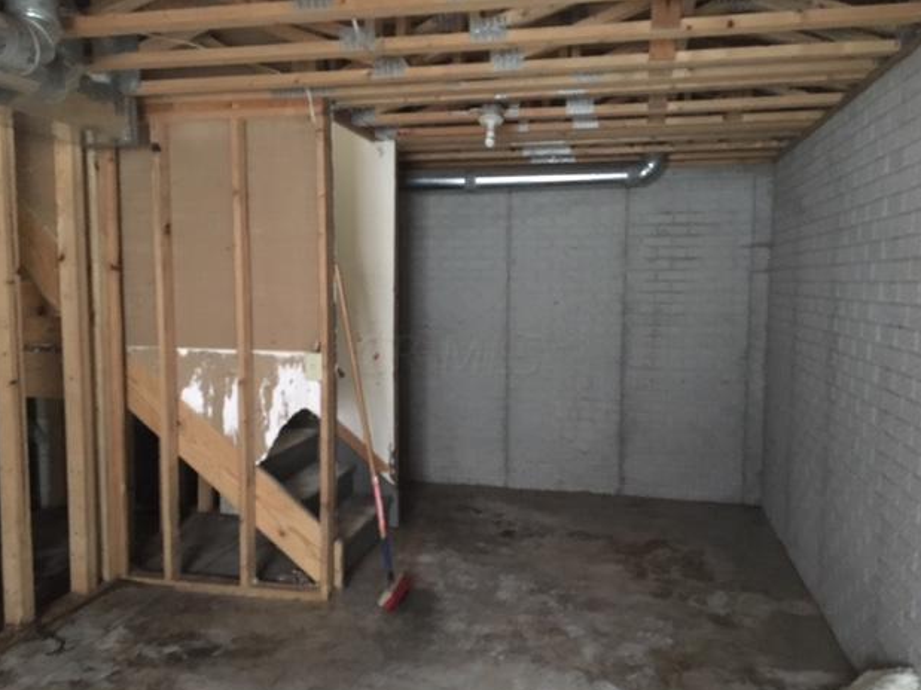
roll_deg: -0.9
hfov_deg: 60.0
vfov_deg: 46.8
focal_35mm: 30
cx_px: 446
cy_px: 354
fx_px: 798
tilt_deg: -4.9
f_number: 2.2
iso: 500
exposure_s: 1/15
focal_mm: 4.15
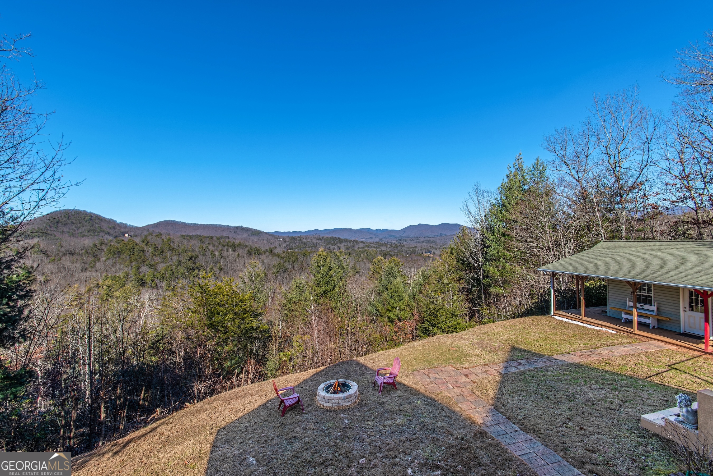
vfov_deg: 77.3
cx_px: 356
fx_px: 297
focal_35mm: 15
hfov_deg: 100.4
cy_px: 238
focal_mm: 10
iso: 100
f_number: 10
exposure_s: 1/1000
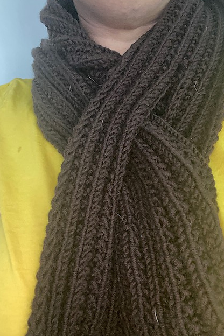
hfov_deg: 41.1
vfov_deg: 58.7
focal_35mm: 32
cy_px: 164
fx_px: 299
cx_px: 120
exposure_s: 1/38
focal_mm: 2.71
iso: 400
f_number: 2.2
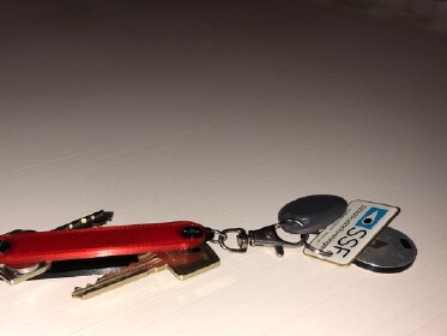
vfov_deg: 35.7
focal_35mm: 40
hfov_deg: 46.3
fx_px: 517
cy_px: 221
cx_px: 166
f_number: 1.8
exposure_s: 1/167
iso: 20
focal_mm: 4
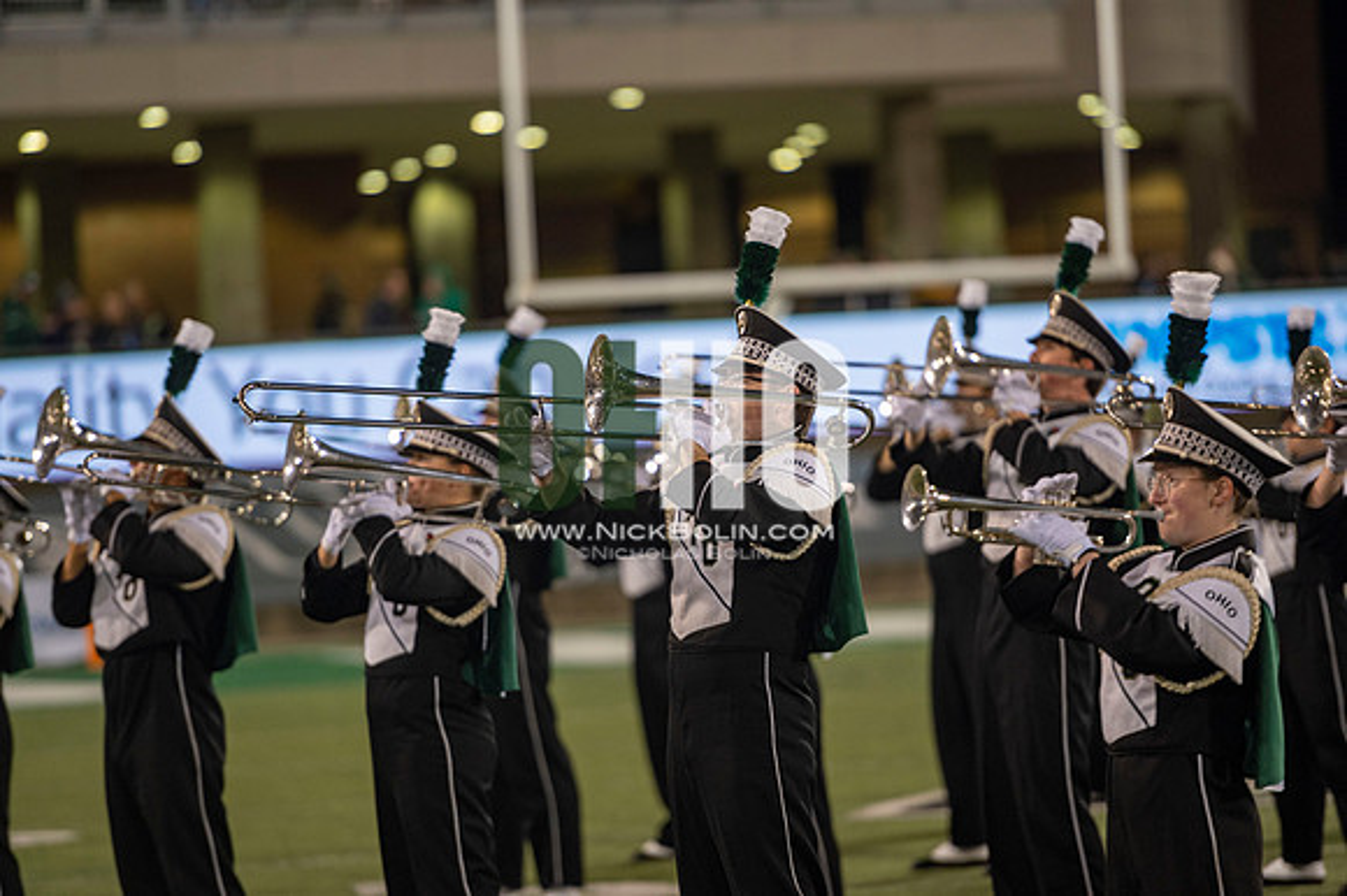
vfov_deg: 6.9
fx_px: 7479
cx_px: 674
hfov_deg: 10.3
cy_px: 448
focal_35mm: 200
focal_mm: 200
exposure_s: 1/500
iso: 1000
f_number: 2.8
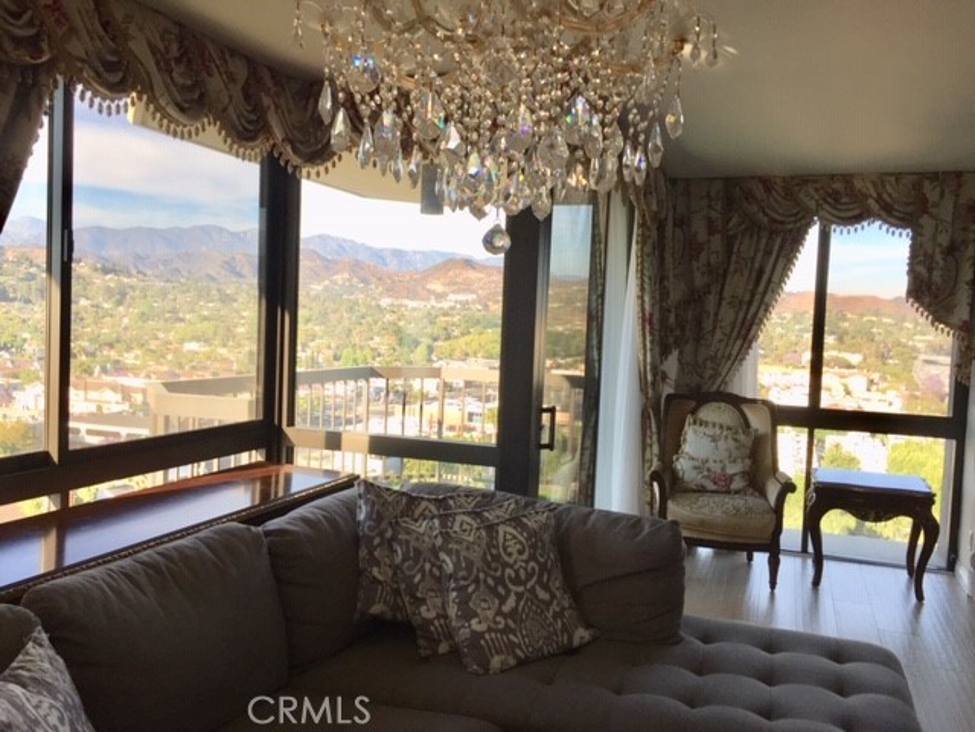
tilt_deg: -1.8
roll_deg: -2.5
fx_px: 817
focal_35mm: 29
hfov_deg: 61.7
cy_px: 366
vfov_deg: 48.2
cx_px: 488
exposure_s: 1/176
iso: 32
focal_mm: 4.15
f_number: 2.2
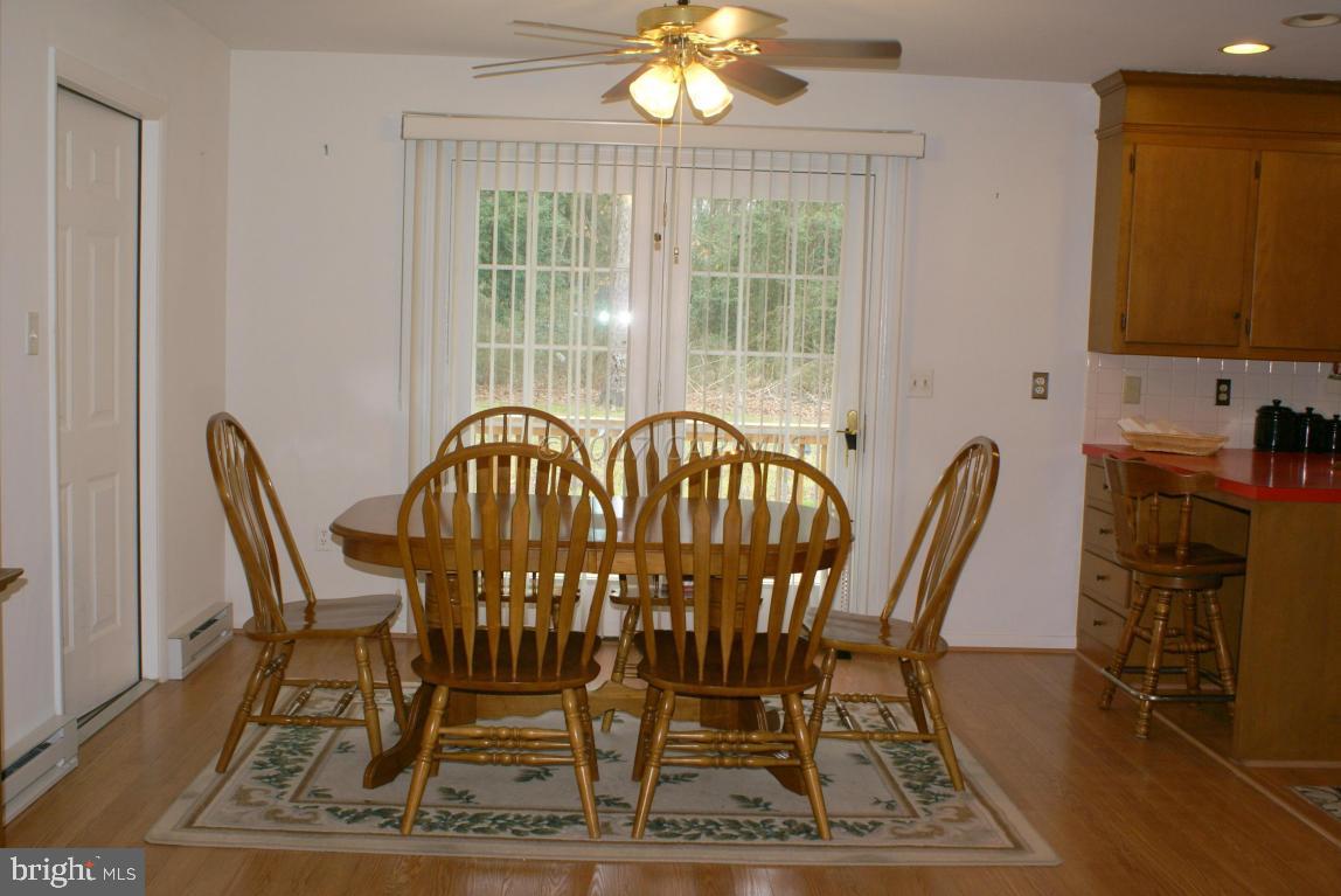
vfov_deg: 36.9
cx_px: 670
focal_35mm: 36
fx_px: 1342
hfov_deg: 53.1
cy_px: 448
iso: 200
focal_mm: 24
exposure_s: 1/60
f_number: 5.6
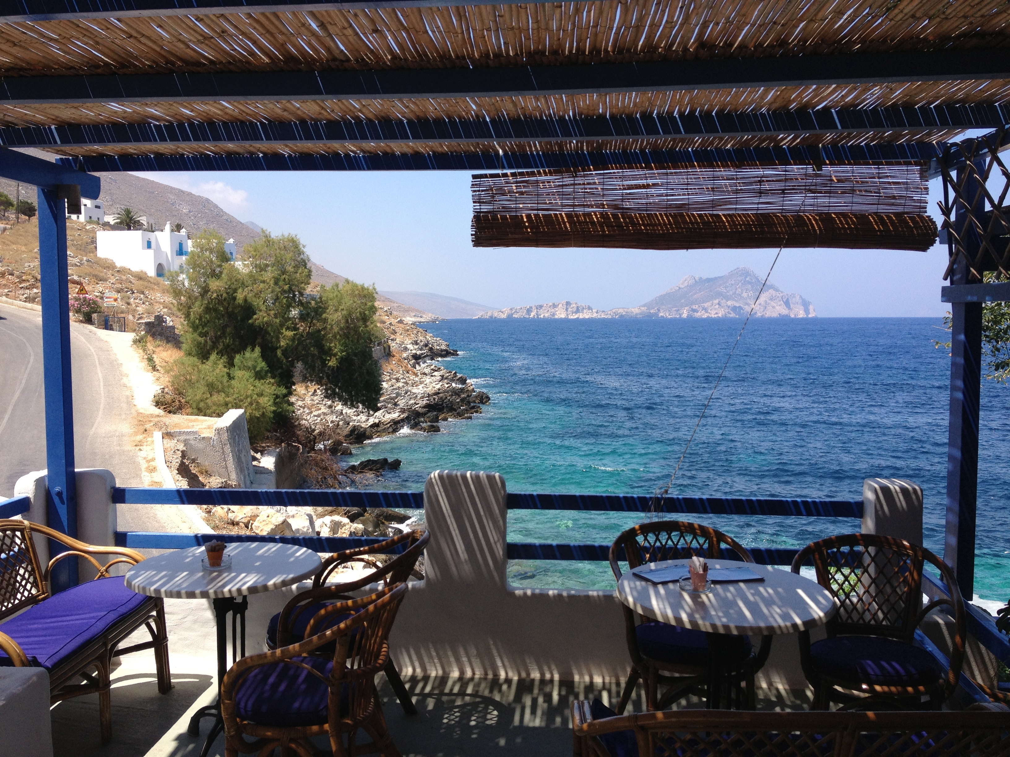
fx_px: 1021
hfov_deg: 52.6
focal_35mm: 35
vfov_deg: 40.7
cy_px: 378
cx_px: 505
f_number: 2.4
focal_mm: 4.28
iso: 50
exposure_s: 1/1151
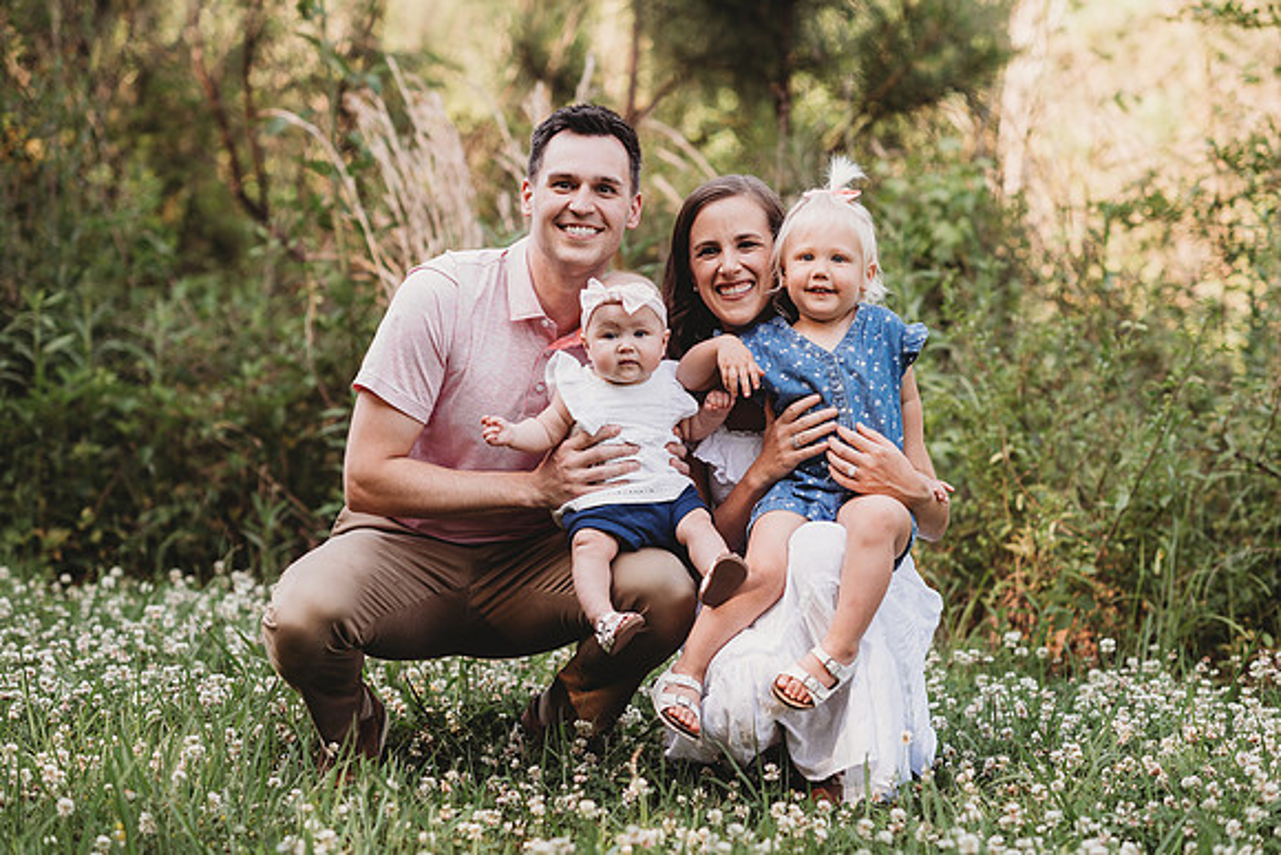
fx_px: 3025
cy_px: 428
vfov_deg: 16.1
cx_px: 640
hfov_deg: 23.9
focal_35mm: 85
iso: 100
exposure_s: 1/250
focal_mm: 85
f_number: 2.2
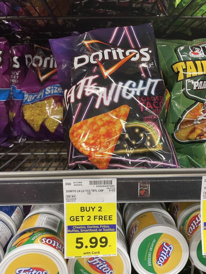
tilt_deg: -12.6
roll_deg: +0.8
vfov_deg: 67.3
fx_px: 206
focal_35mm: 26
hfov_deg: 53.1
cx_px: 103
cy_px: 137
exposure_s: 1/60
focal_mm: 4.2
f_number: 1.6
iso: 100
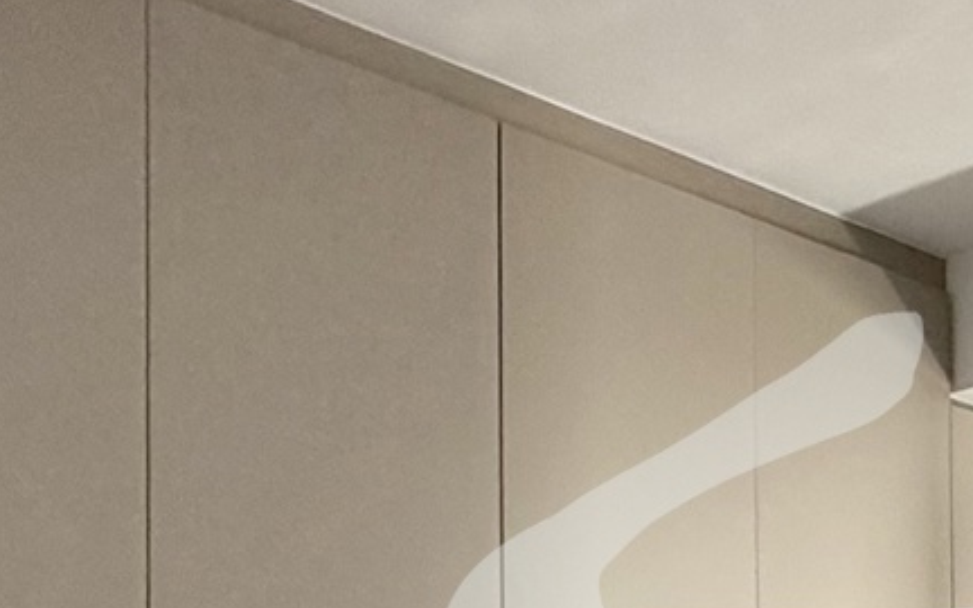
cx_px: 923
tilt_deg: +1.7
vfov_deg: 18.1
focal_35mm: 66
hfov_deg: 29.4
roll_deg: +0.8
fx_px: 1750
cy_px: 840
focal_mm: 2.22
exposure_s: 1/99
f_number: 2.2
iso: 200
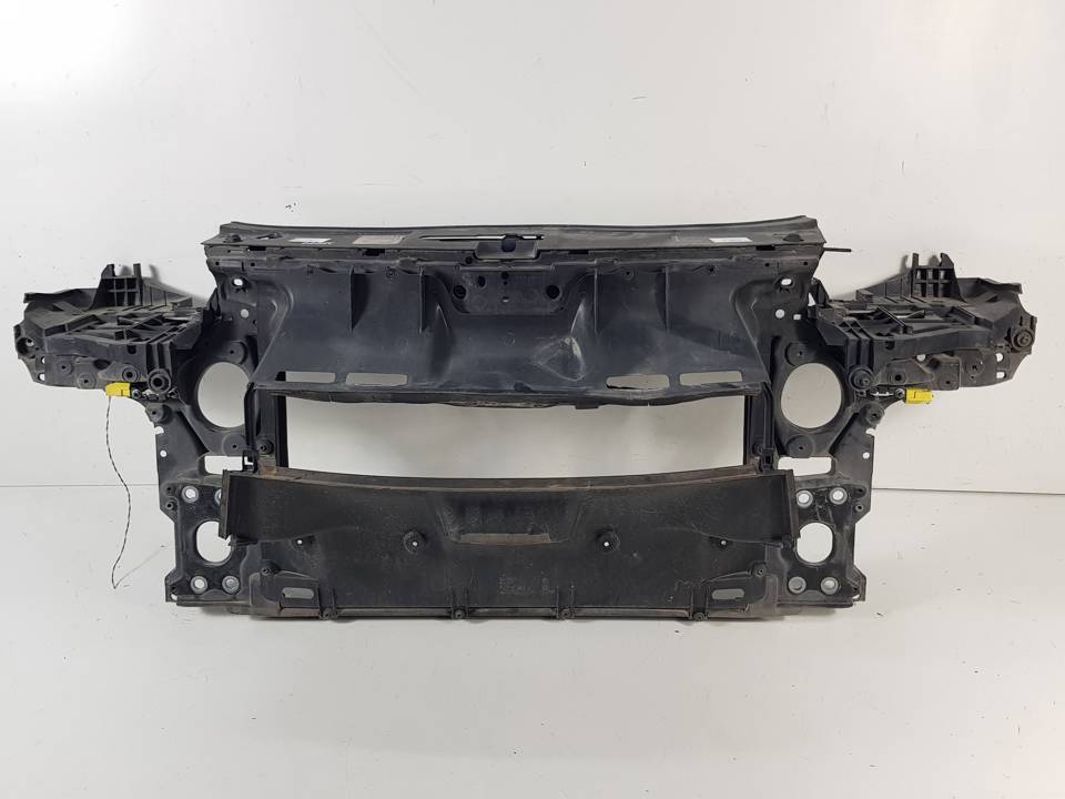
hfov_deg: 67.3
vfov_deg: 53.1
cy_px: 400
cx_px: 532
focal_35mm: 26
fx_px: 800
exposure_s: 1/100
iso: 64
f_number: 1.7
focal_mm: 4.2
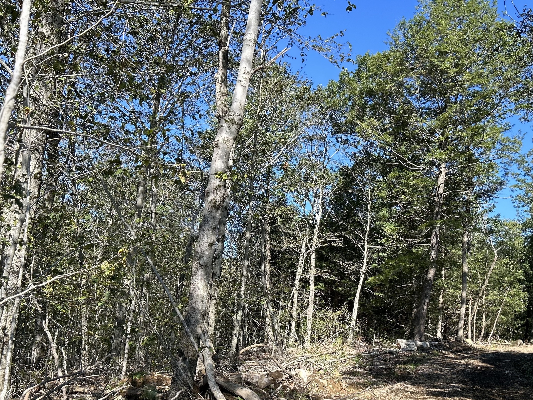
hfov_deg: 49.4
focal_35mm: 37
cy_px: 282
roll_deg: -6.2
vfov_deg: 38.0
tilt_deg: +6.6
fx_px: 570
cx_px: 349
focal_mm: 5.7
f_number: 1.5
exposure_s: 1/1171
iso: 50
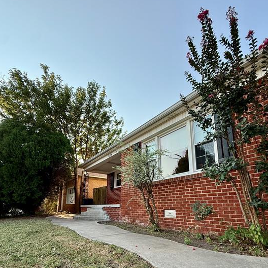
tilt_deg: +10.7
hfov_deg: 80.7
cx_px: 136
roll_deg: -0.9
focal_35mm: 18
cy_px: 180
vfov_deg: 78.0
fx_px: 158
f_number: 2.2
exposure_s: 1/549
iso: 64
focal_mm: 2.22
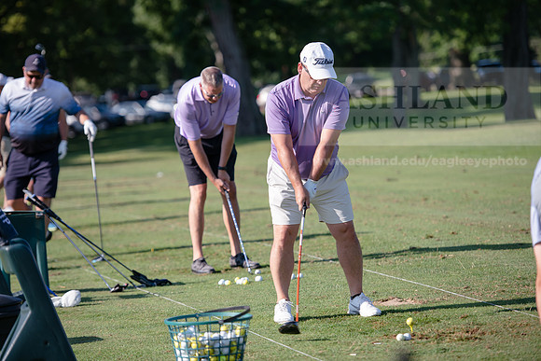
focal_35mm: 155
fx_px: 2330
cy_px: 180
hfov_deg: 13.2
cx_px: 270
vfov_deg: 8.9
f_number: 3.2
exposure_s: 1/500
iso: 64
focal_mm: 155
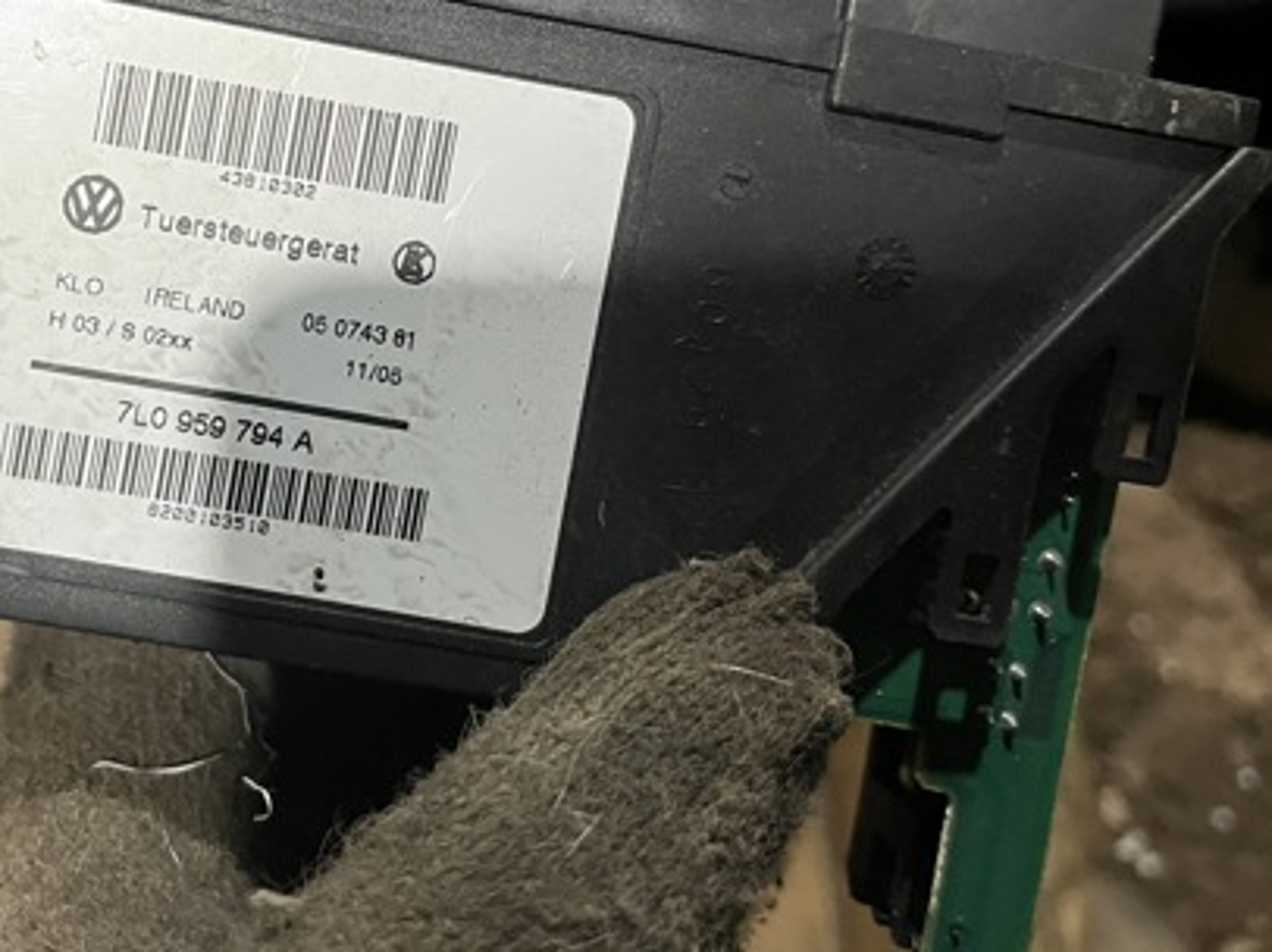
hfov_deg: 44.2
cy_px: 301
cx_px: 310
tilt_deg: -73.0
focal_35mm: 41
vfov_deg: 34.7
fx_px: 1506
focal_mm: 5.1
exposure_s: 1/60
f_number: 1.6
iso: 500
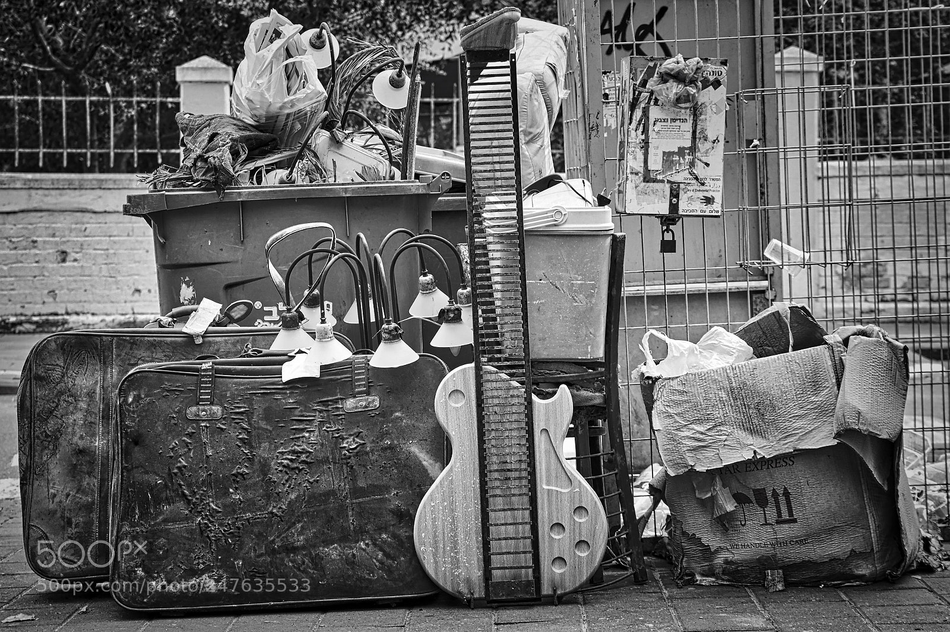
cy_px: 316
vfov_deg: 19.4
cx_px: 475
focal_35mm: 70
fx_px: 1846
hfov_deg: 28.9
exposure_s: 1/100
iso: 200
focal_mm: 70
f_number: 6.3
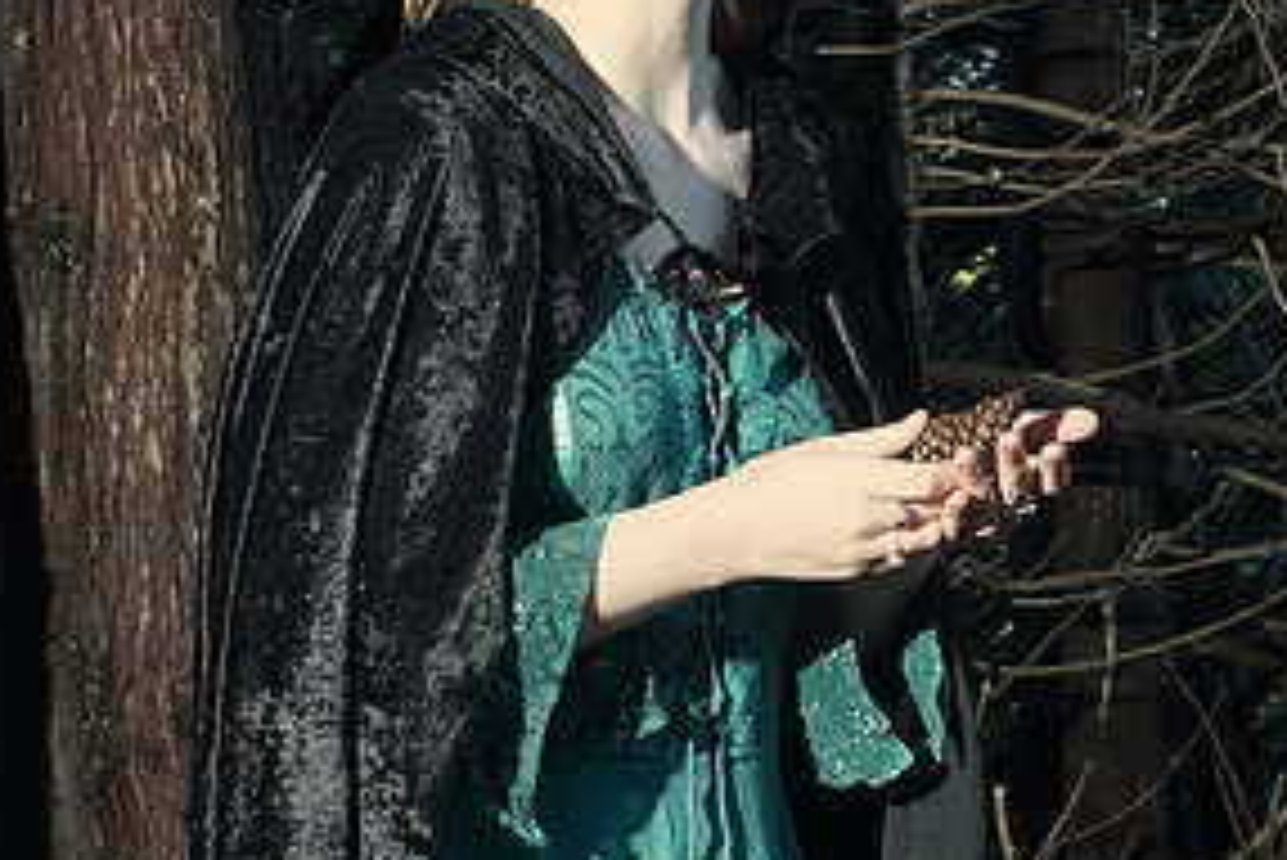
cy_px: 277
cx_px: 1274
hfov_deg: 26.3
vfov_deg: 18.6
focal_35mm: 73
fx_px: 2611
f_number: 5
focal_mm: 24
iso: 400
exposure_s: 1/100
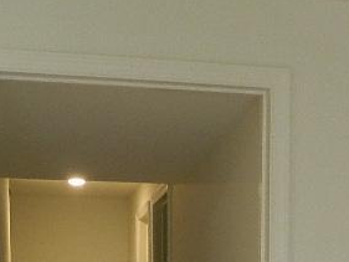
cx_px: 276
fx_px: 918
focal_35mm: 91
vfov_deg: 15.1
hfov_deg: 21.3
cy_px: 391
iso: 140
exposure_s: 1/30
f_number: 3.1
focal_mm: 4.5
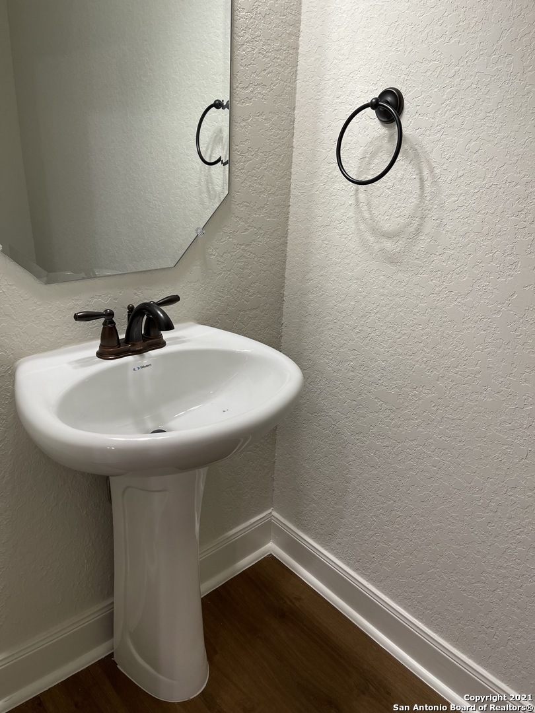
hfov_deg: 53.1
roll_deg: -2.8
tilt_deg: -23.4
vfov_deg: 67.3
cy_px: 356
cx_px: 268
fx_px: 536
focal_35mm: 26
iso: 80
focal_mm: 5.1
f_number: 1.6
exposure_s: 1/120
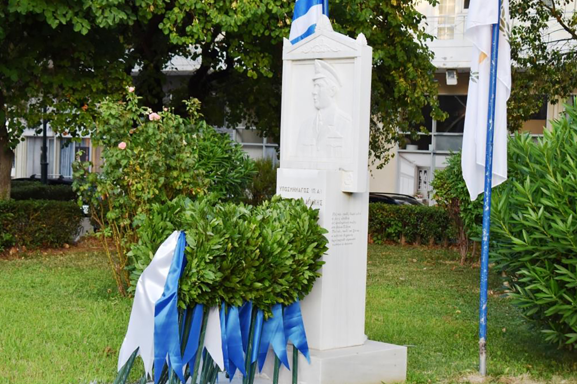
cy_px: 191
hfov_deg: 27.7
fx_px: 1170
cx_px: 289
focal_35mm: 73
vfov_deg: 18.7
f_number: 5.3
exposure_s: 1/250
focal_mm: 48
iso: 450
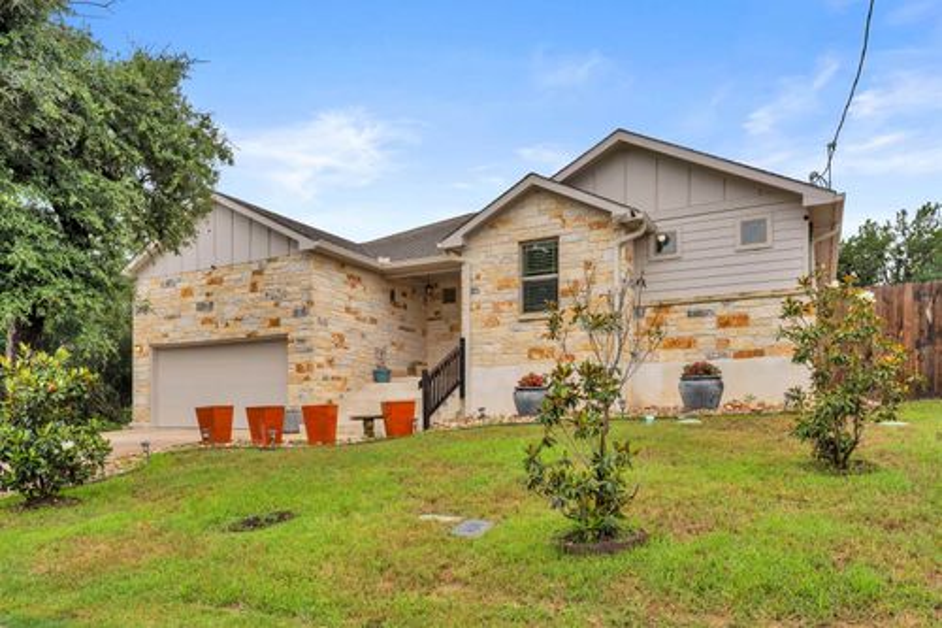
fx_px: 628
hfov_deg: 73.8
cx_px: 471
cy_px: 314
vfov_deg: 53.1
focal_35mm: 24
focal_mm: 24
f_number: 9
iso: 100
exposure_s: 1/100
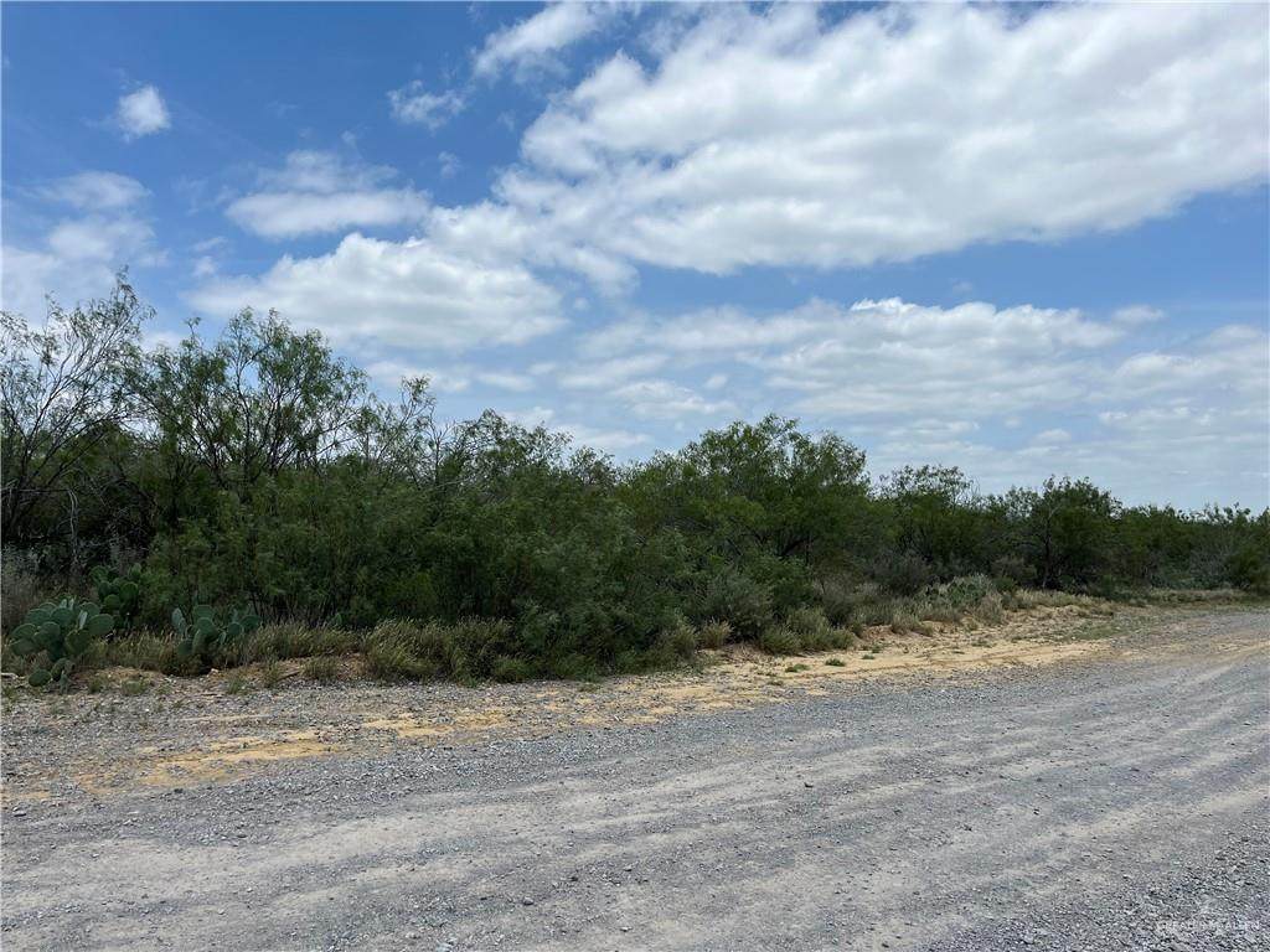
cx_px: 635
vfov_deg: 53.1
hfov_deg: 67.3
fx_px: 954
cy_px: 476
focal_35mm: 26
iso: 50
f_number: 1.6
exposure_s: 1/7353
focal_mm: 5.1
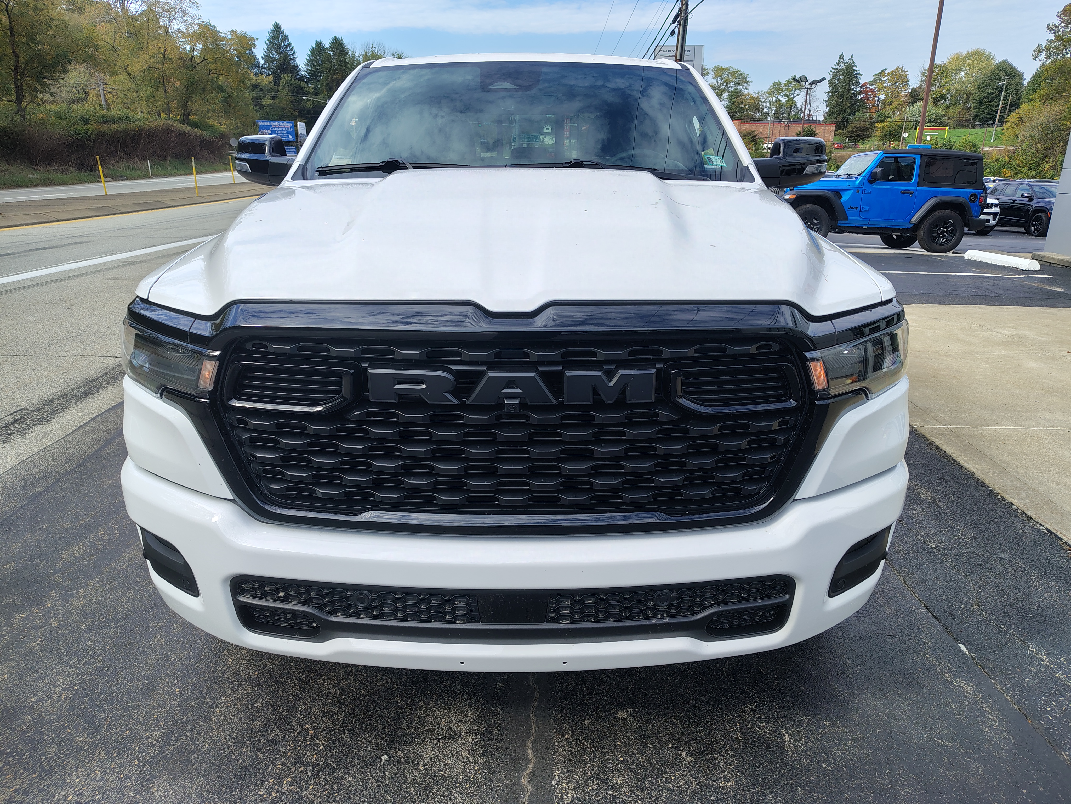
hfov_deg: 71.6
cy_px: 402
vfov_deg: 56.8
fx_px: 743
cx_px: 536
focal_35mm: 24
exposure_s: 1/868
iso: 100
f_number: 1.8
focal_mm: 5.56
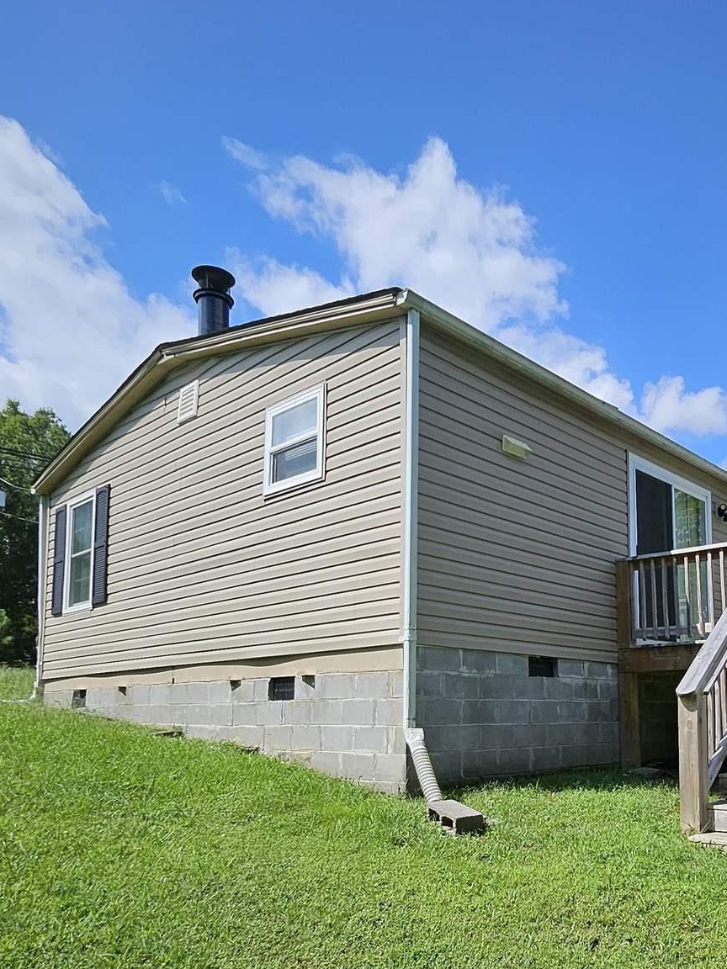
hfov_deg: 50.6
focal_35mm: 26
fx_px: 728
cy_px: 668
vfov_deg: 65.0
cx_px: 557
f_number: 2.2
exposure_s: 1/1550
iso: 32
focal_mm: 1.74
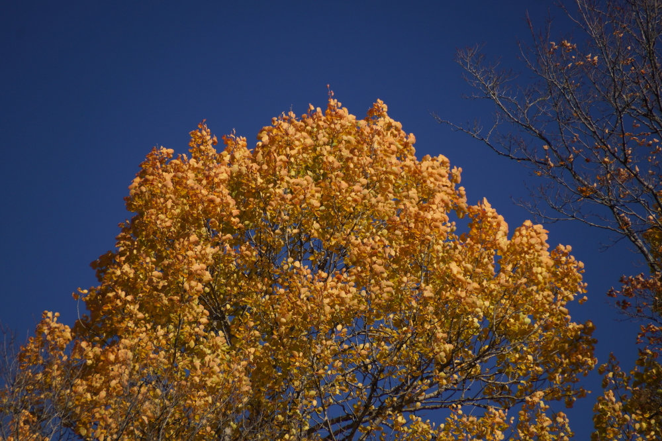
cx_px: 331
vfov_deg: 3.7
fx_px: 6893
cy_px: 220
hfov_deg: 5.5
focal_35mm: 375
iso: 200
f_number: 6.3
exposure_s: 1/400
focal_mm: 250
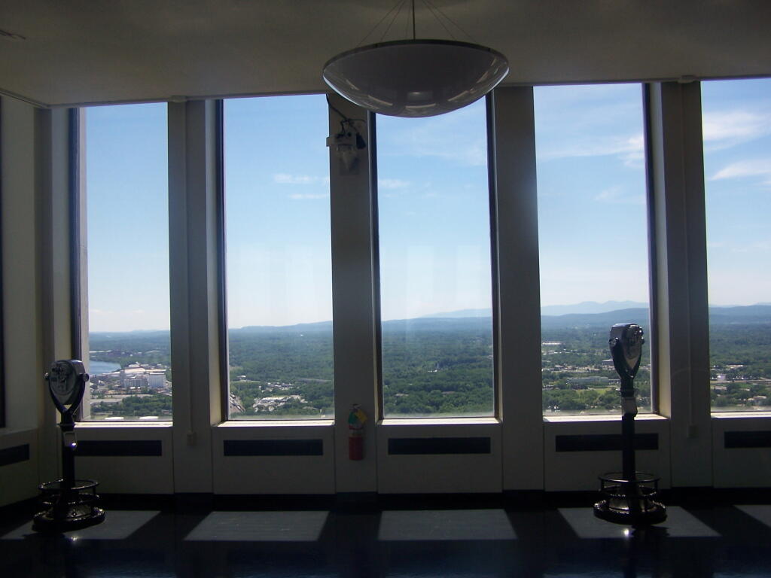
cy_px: 289
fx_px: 846
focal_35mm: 38
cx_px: 386
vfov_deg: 37.7
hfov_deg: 49.0
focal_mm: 6.3
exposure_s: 1/640
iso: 80
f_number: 2.8
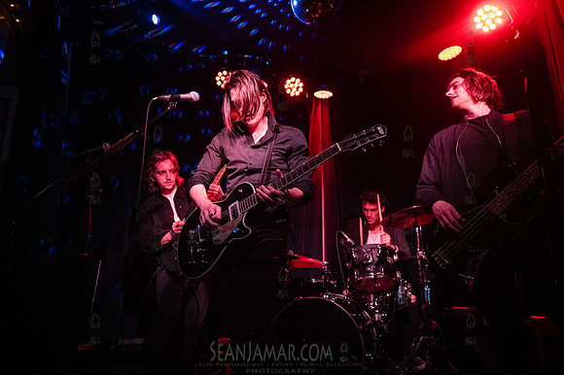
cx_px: 282
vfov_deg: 53.1
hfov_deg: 73.8
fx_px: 376
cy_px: 188
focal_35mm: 24
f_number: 3.5
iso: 12800
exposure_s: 1/250
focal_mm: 24
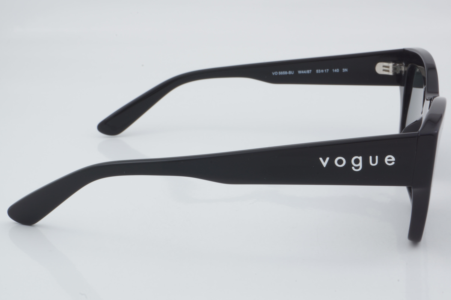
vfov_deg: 18.2
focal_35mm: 75
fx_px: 940
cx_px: 226
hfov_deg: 27.0
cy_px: 150
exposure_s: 1/3
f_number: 32
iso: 100
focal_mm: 50
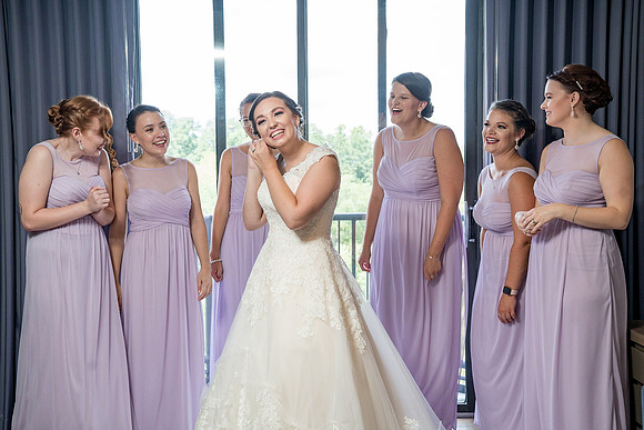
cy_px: 215
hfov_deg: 41.9
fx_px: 841
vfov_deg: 28.7
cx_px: 322
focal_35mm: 47
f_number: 5.6
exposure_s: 1/200
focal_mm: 47
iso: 1000
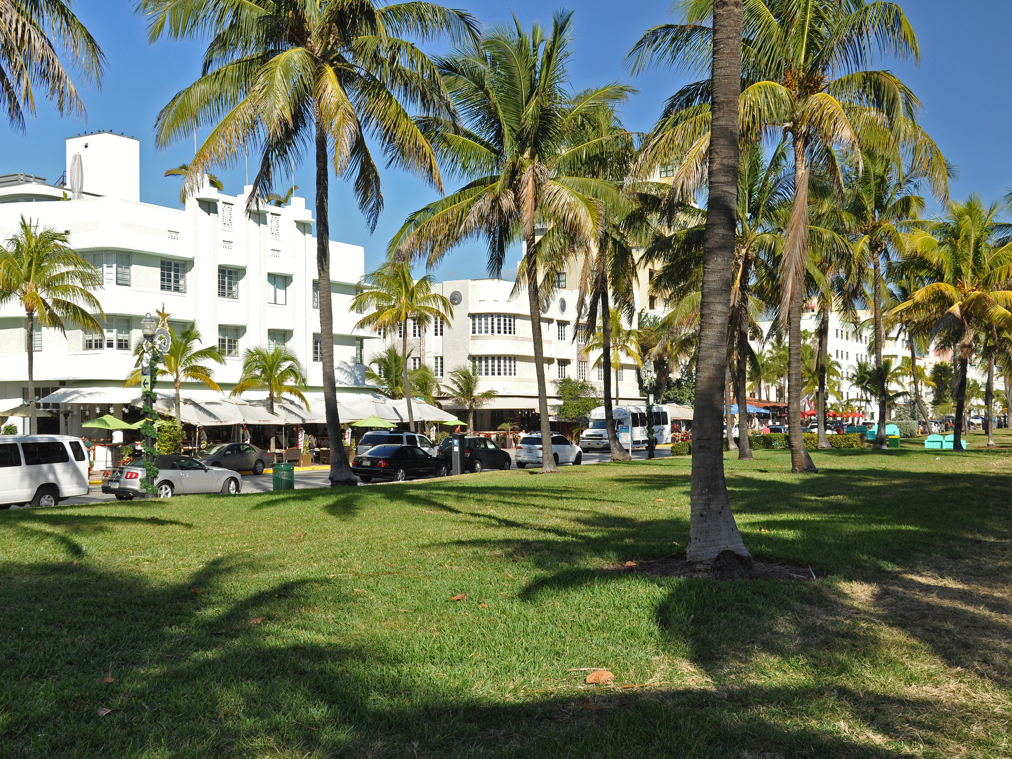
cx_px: 486
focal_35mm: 42
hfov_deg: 45.2
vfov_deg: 34.7
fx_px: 1215
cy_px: 387
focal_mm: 25
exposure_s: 1/250
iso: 250
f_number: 8
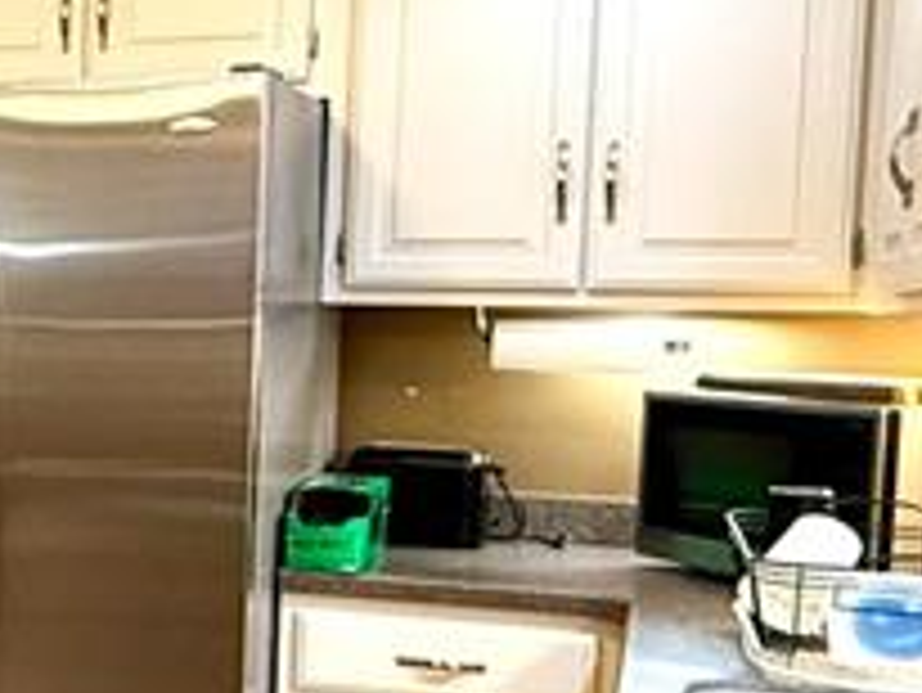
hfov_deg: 24.2
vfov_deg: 21.0
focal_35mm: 70
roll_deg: -1.3
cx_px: -292
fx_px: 1866
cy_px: 450
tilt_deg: -5.0
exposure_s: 1/60
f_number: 2.2
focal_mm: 2.22
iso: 400
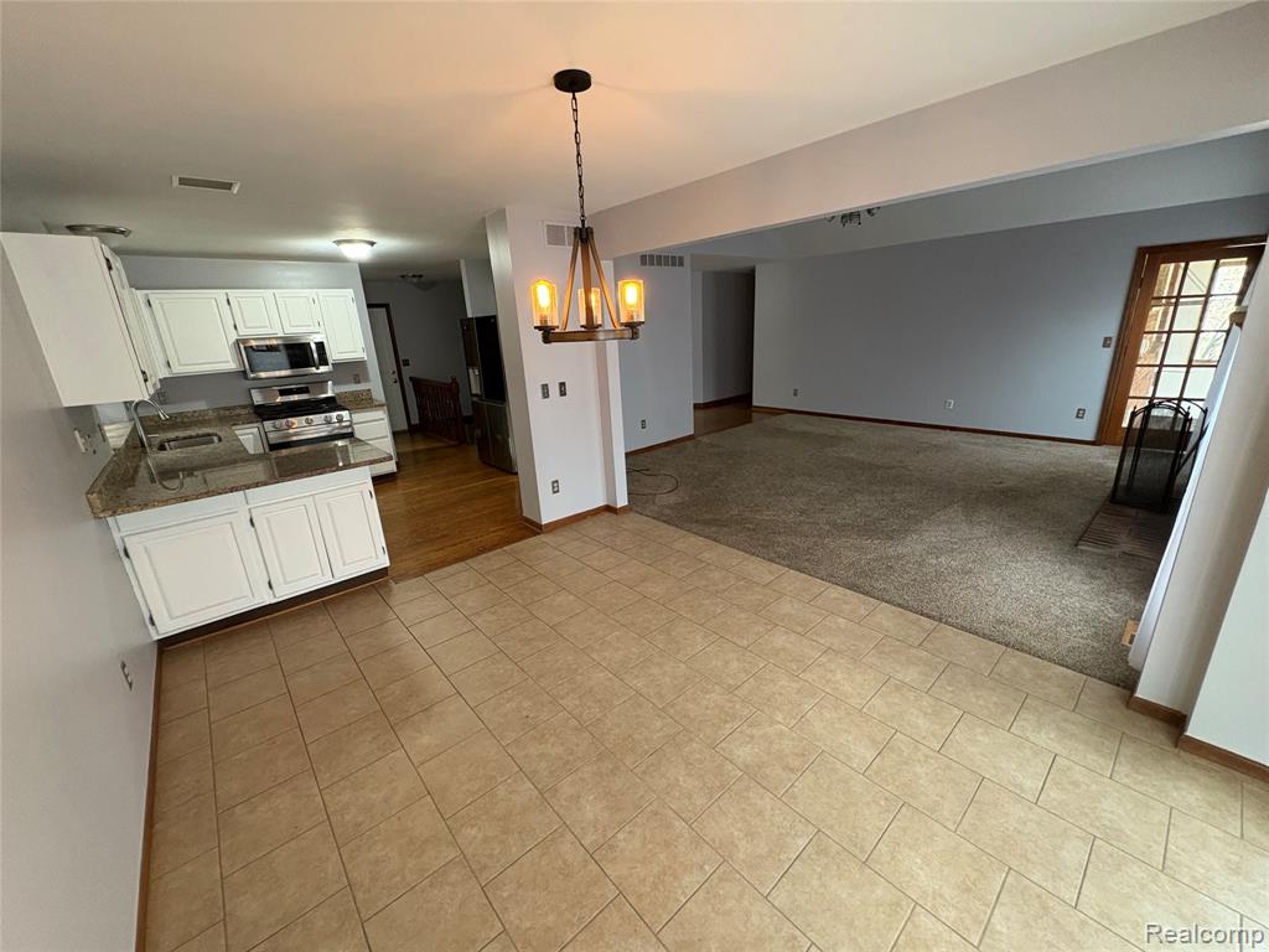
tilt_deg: -17.0
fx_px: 513
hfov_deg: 102.1
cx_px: 634
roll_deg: +3.1
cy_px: 476
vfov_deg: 85.7
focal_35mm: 14
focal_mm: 2.22
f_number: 2.2
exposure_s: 1/60
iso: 400
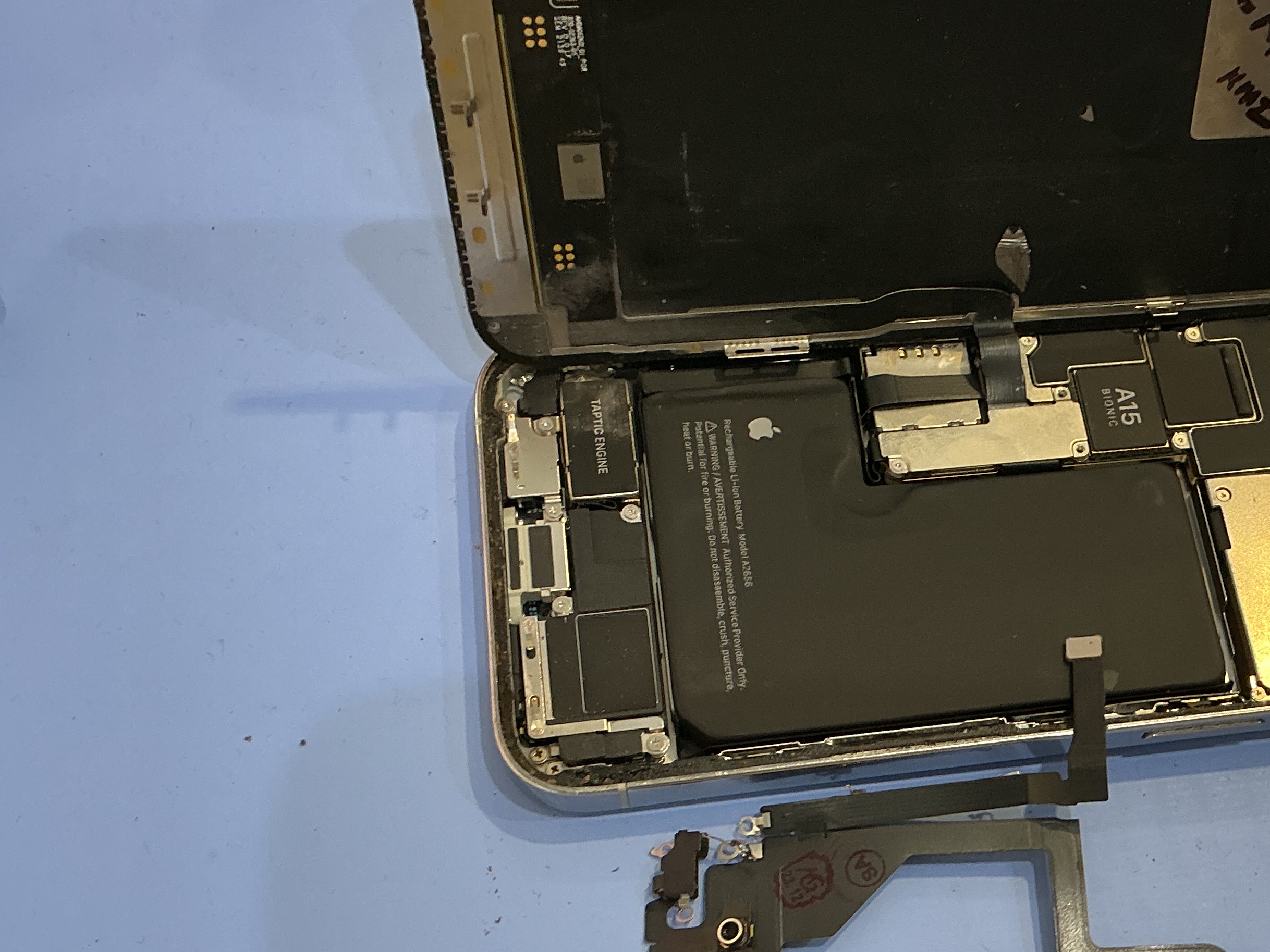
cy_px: 578
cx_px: 1003
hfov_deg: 38.3
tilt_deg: -62.7
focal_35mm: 48
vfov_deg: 30.2
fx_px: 1761
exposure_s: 1/60
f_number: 1.8
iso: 64
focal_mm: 3
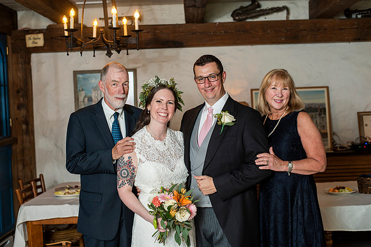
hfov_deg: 39.6
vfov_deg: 27.0
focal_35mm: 50
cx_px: 186
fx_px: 515
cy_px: 124
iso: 400
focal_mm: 50
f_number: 3.2
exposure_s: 1/80
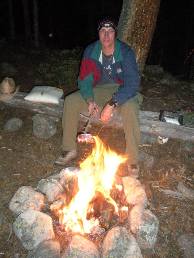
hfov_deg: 39.7
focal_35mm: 36
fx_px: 269
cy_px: 129
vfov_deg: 51.4
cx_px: 97
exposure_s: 1/5.3
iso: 487
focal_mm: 6.3
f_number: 3.5
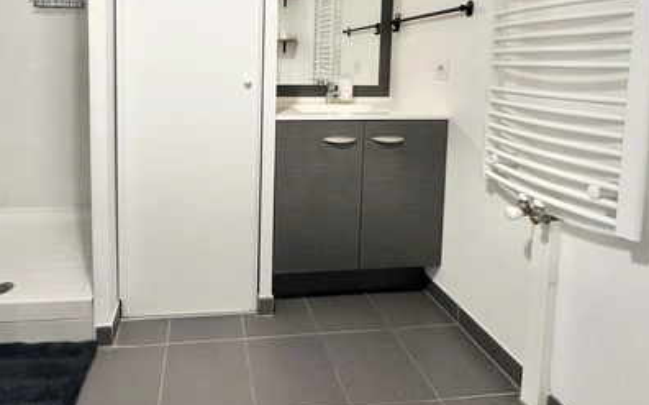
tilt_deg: -3.5
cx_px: 240
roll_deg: -1.0
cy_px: 85
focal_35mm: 20
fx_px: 354
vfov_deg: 55.7
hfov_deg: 83.3
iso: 200
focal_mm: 2.22
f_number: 2.2
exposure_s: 1/50
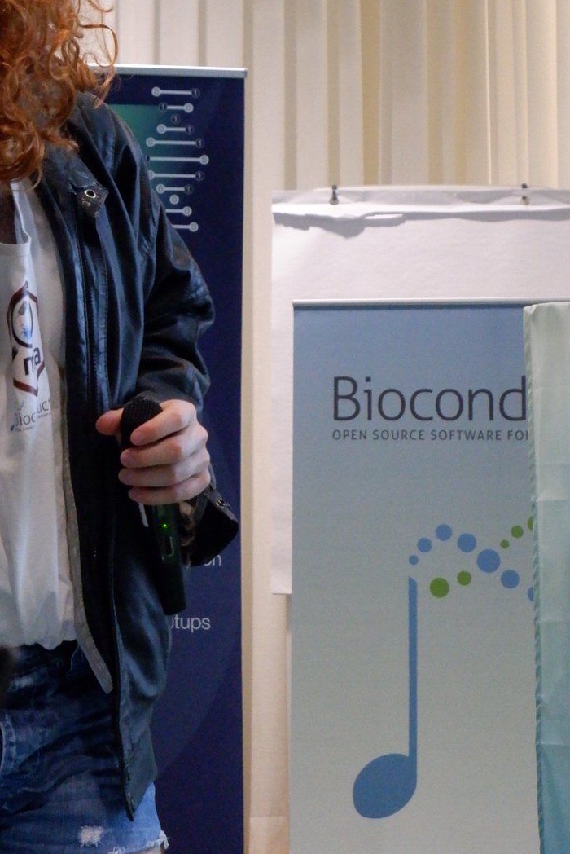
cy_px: 106
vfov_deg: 16.1
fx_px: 2988
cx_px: 45
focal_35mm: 126
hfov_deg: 10.8
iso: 6400
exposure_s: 1/125
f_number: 5.6
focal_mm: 44.5
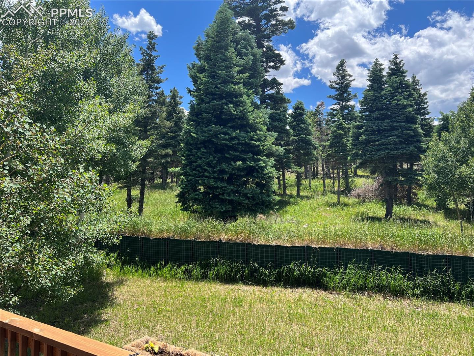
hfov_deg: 67.3
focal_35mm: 26
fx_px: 356
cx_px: 237
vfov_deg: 53.1
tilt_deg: +2.2
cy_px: 178
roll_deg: +0.2
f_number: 1.5
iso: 50
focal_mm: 5.7
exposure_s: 1/2208
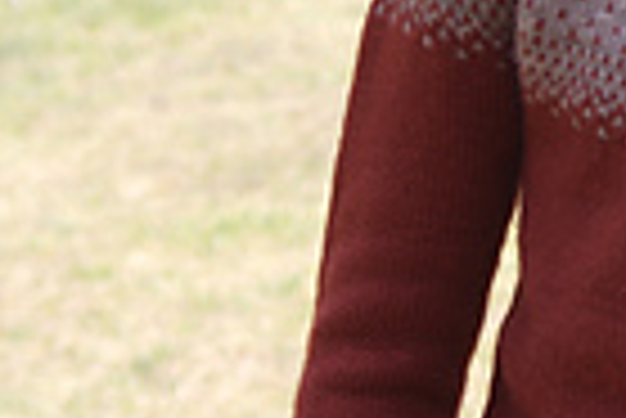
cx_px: 694
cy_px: -220
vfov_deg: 5.1
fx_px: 4682
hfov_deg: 7.6
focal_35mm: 269
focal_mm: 50
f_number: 5.6
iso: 200
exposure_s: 1/800
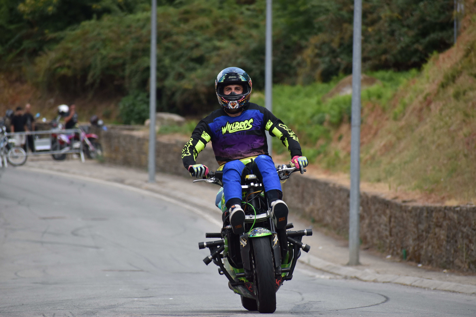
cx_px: 238
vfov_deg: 3.8
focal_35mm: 360
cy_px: 158
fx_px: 4760
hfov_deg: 5.7
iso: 560
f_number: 6
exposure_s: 1/1000
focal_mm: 240
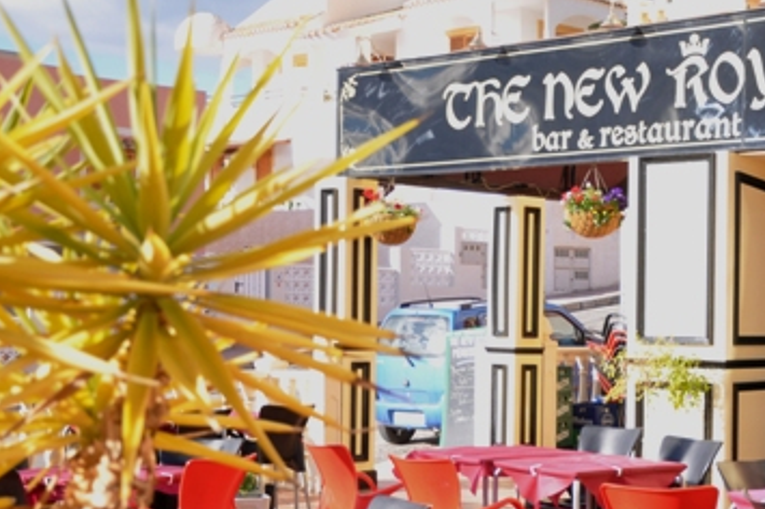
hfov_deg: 26.1
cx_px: 626
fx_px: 1613
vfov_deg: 17.9
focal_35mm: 76
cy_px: 325
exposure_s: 1/400
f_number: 4
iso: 200
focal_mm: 28
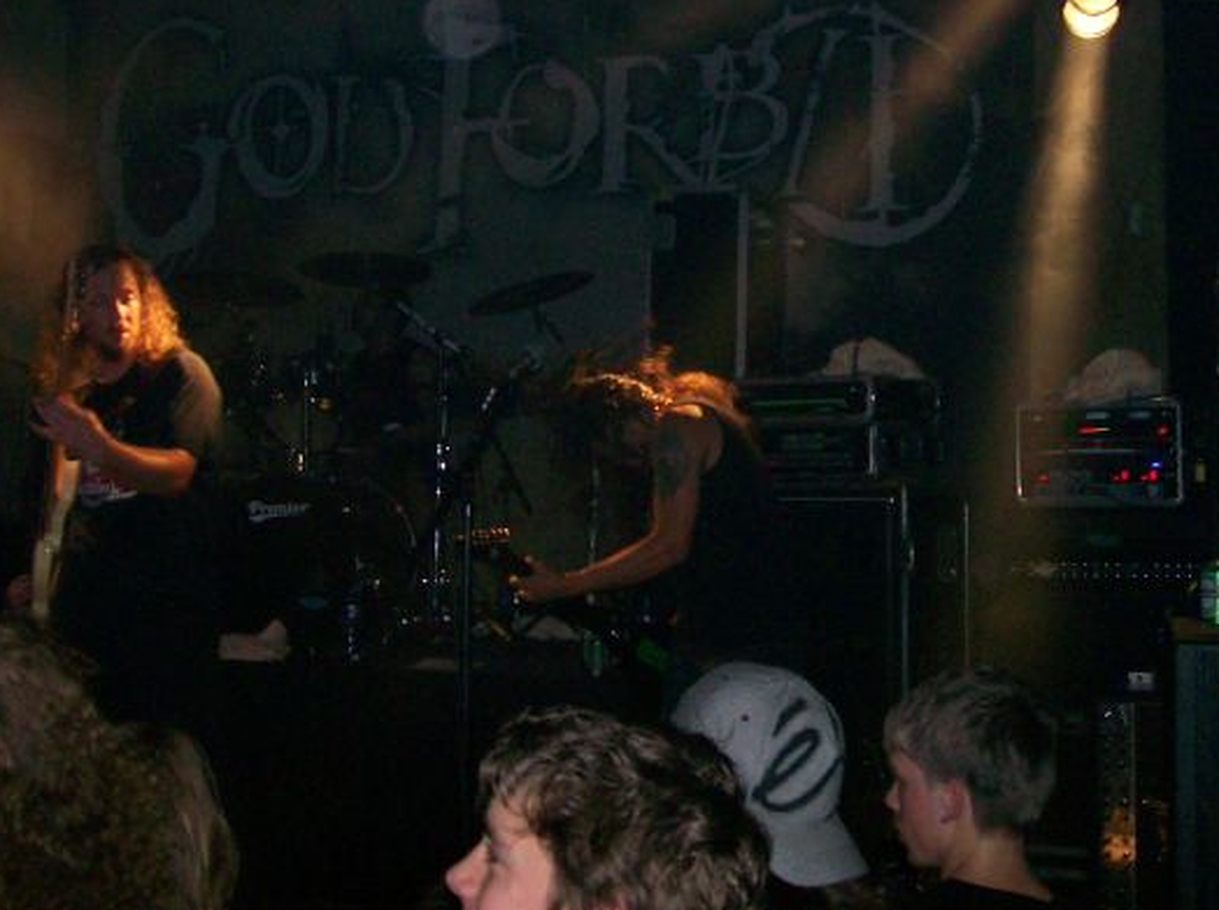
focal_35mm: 55
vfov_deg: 26.3
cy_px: 300
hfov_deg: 35.0
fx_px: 1933
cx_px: 677
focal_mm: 6
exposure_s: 1/64
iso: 140
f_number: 2.7
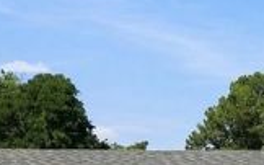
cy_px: 357
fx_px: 647
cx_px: 406
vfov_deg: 12.3
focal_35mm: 90
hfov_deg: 19.7
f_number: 7.1
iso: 400
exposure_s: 1/1600
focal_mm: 14
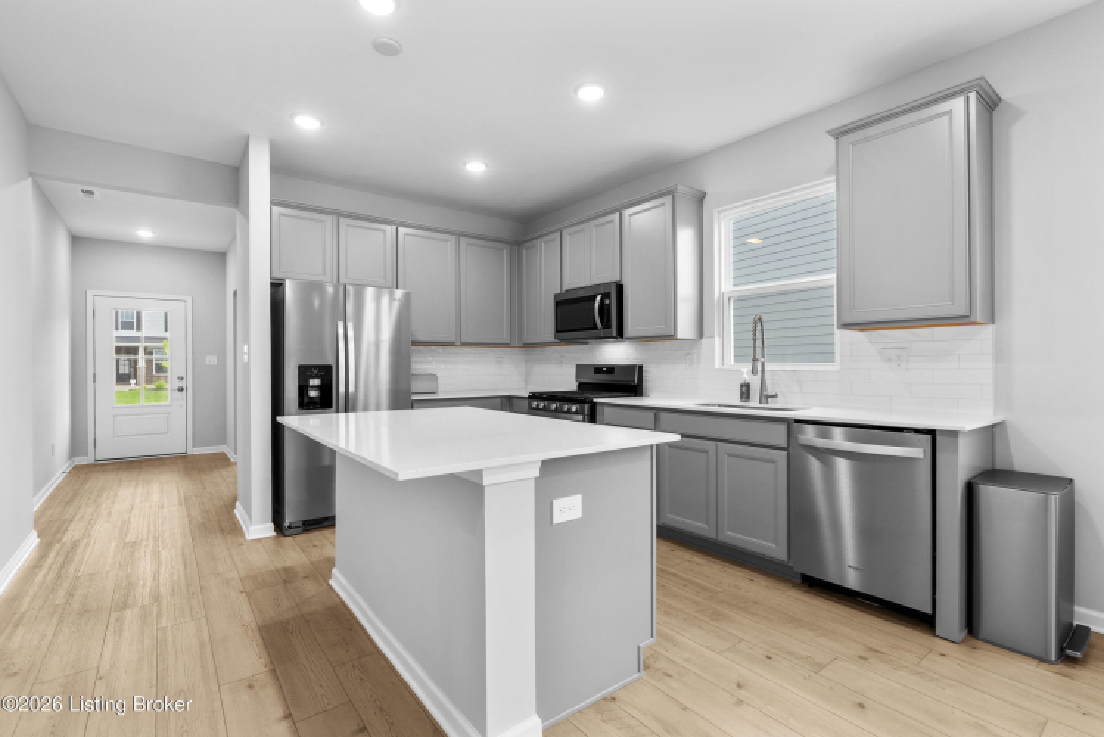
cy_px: 368
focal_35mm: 16
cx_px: 552
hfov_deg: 96.7
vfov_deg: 73.8
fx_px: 491
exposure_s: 1/2.5
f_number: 11
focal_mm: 16
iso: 400
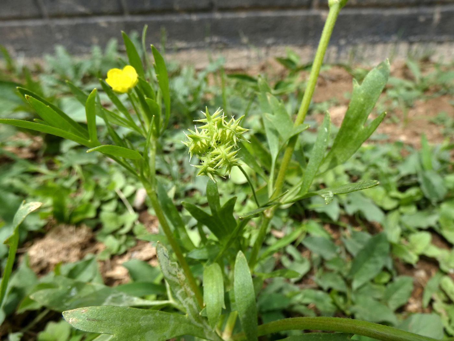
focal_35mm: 20
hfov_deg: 81.7
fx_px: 262
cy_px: 170
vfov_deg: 66.0
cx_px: 227
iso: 80
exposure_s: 1/1000
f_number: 3.2
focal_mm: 3.6
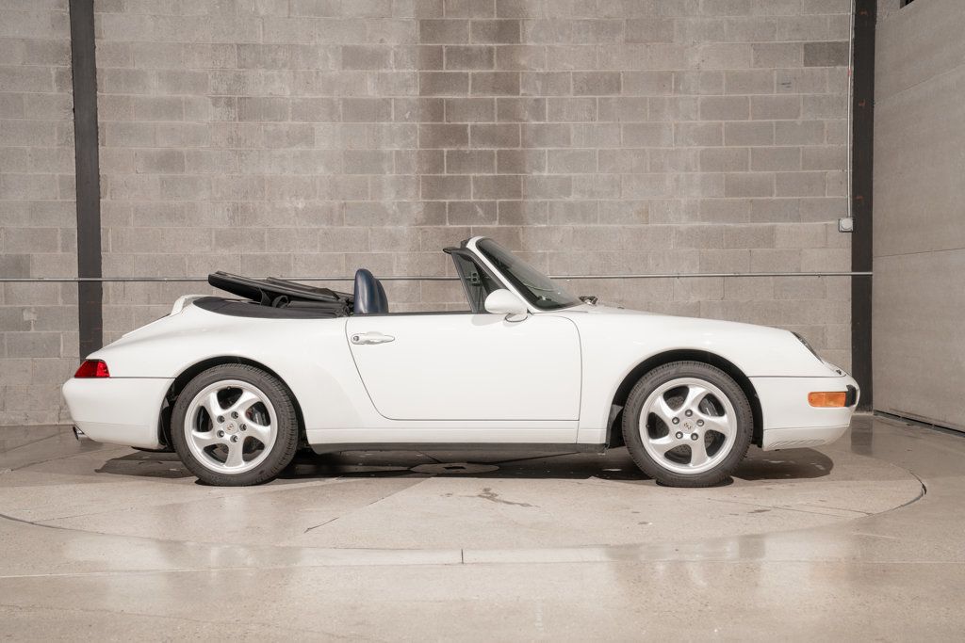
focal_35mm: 50
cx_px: 482
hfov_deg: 39.6
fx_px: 1340
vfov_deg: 27.0
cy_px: 322
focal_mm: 50
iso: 250
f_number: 6.3
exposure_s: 1/60
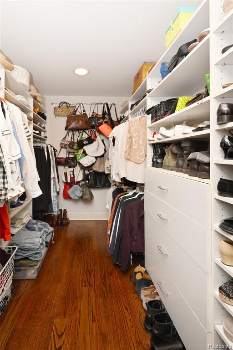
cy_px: 175
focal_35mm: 14
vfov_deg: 104.3
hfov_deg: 81.2
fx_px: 136
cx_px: 116
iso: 800
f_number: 14
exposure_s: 1/60
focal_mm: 14
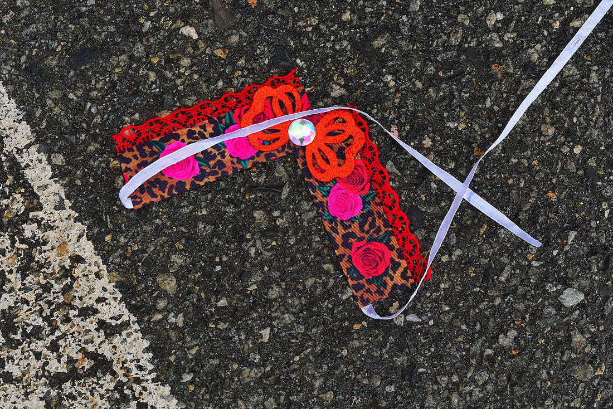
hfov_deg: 26.0
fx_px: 1328
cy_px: 204
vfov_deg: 17.5
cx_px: 306
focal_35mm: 78
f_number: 11
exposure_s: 1/100
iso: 360
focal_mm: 52
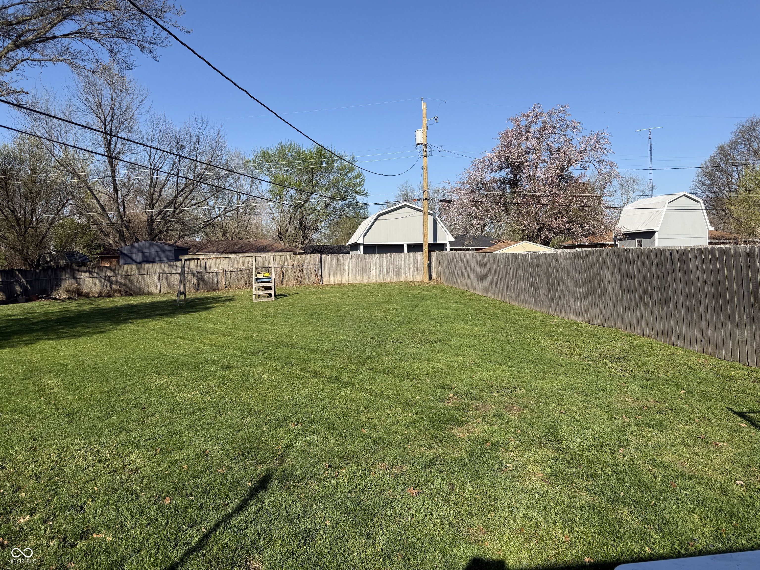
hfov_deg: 71.6
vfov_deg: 56.8
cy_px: 285
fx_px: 527
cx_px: 380
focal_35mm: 24
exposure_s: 1/4673
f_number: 1.78
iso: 80
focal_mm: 6.76
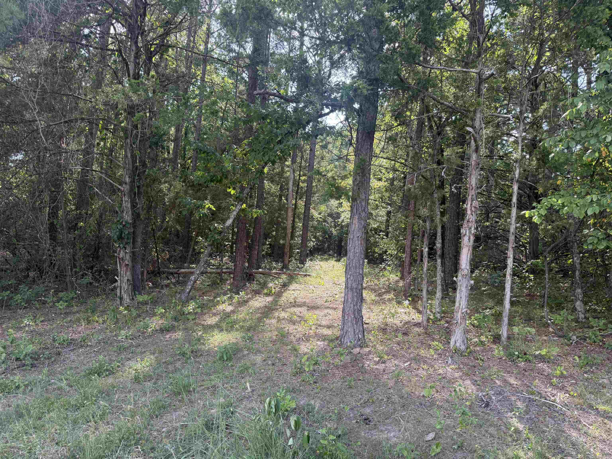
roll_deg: -4.8
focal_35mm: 24
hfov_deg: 71.6
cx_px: 306
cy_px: 230
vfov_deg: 56.8
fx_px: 424
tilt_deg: +2.0
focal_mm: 6.76
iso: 100
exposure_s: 1/524
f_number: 1.78
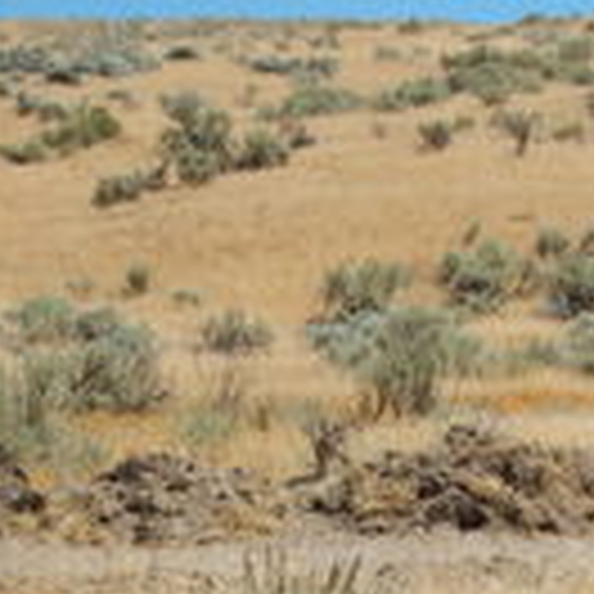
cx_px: 882
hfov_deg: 13.2
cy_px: 738
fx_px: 2427
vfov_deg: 13.5
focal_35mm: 125
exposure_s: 1/1250
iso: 125
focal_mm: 7
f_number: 4
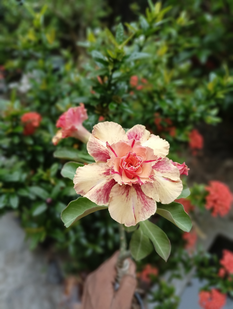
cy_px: 154
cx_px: 116
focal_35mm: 26
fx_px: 233
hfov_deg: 53.2
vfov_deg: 67.2
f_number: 2.8
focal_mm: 4.05
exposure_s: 1/100
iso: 250
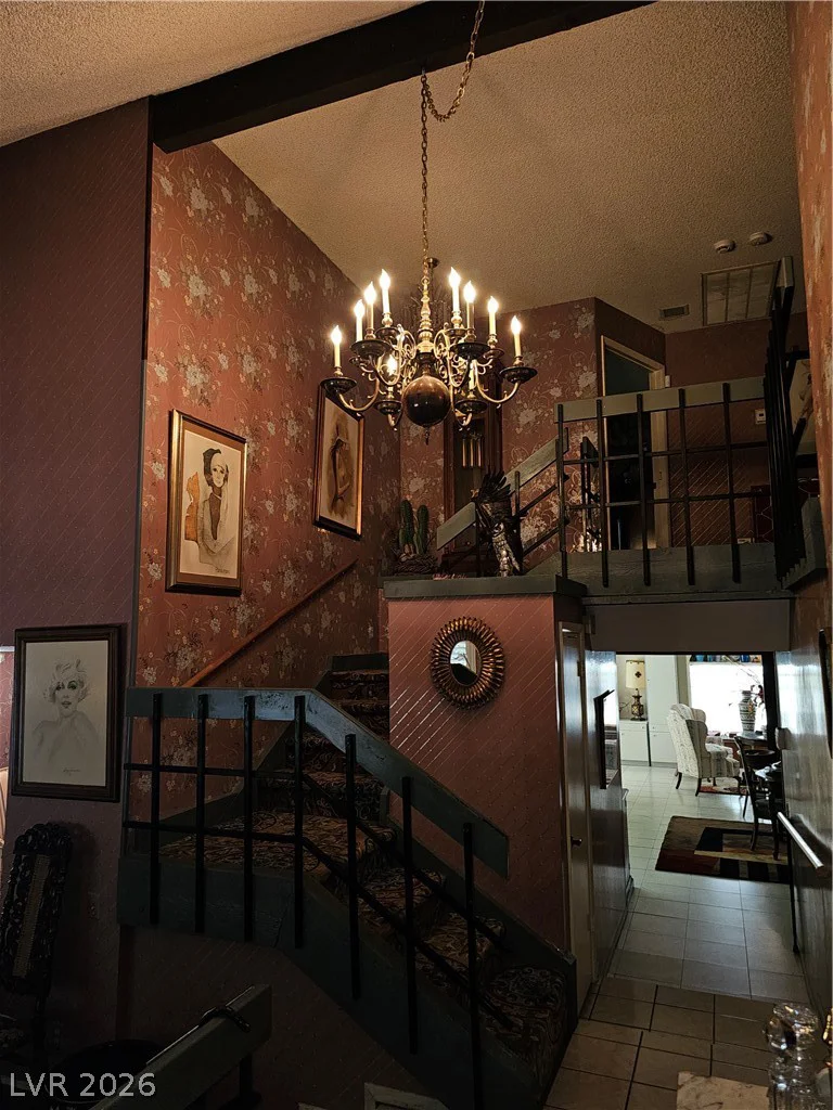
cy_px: 555
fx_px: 738
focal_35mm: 23
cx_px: 416
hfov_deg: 58.9
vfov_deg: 73.9
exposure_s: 1/20
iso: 125
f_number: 1.7
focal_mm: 6.3
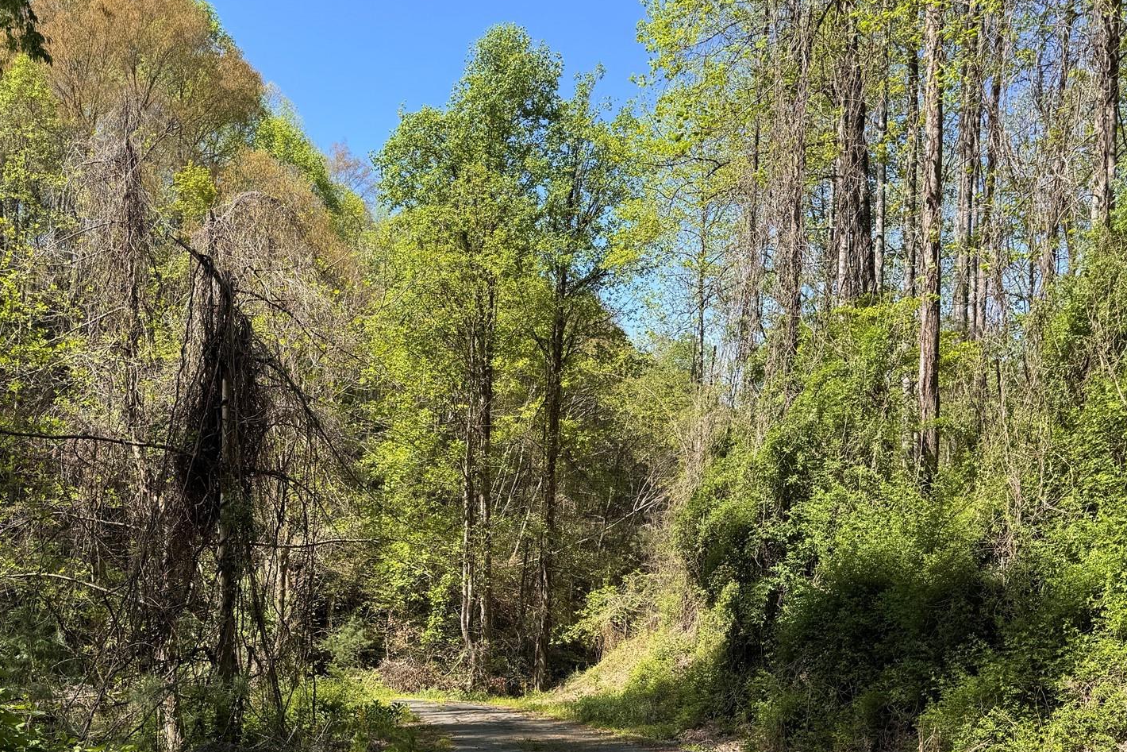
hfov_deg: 53.0
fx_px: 1127
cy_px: 534
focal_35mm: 36
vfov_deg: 36.3
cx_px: 497
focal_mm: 6.76
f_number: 1.78
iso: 80
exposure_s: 1/1524
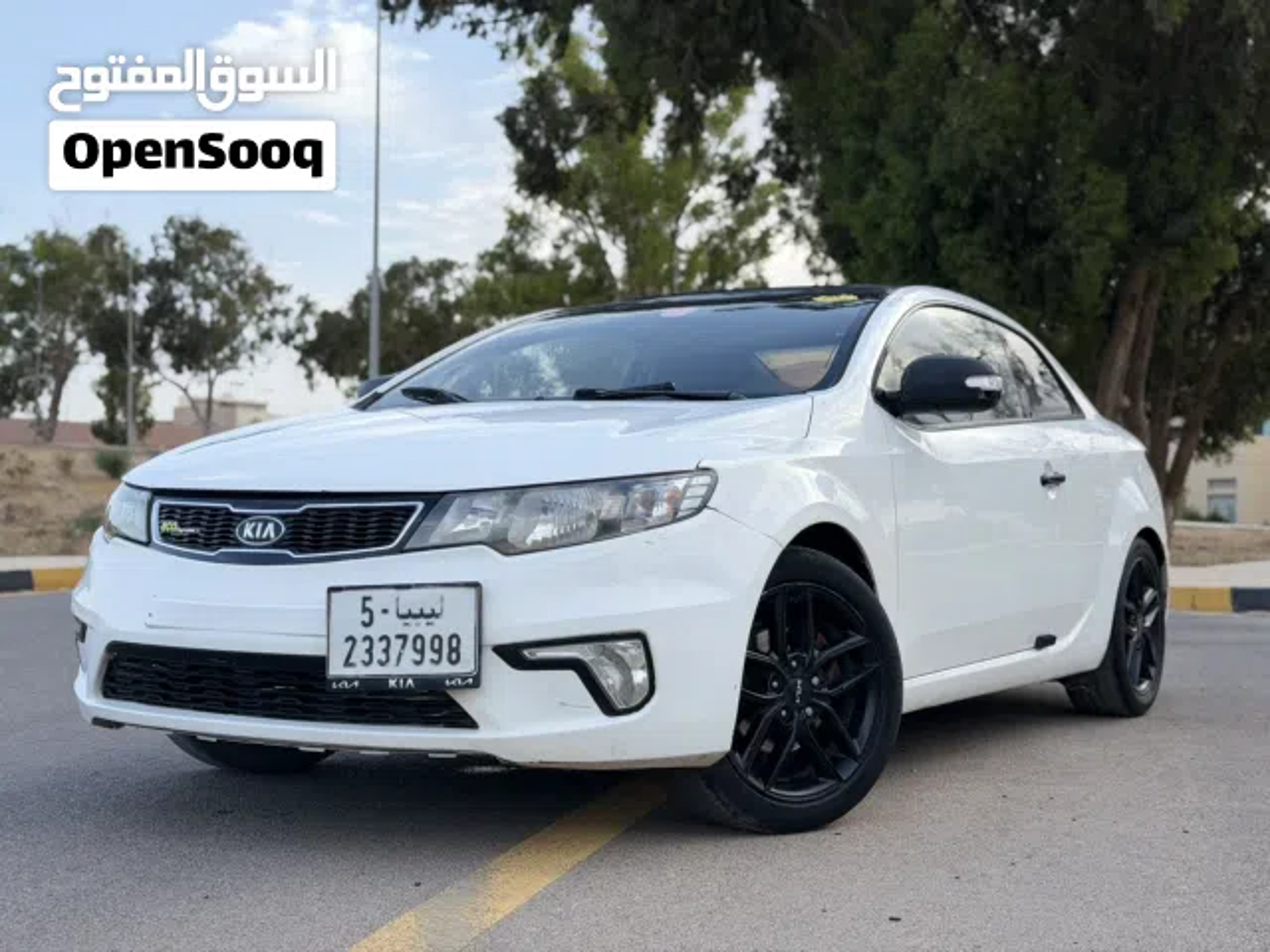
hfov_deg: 39.7
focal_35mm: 48
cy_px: 476
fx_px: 1761
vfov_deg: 30.3
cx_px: 635
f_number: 1.78
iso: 64
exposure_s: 1/1149
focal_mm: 6.76
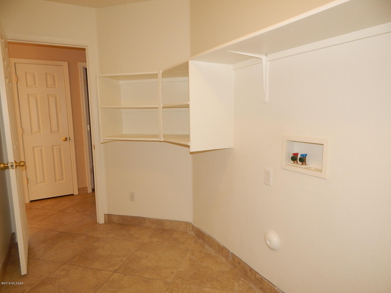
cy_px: 146
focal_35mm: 22
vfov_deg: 61.1
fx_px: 248
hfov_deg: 76.4
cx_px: 196
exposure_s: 1/30
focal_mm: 4
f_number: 3
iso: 200
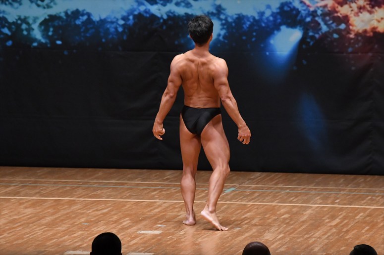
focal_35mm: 285
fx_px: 3039
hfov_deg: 7.2
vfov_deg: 4.8
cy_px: 128
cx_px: 192
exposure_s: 1/400
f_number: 5.6
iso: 5000
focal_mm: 190
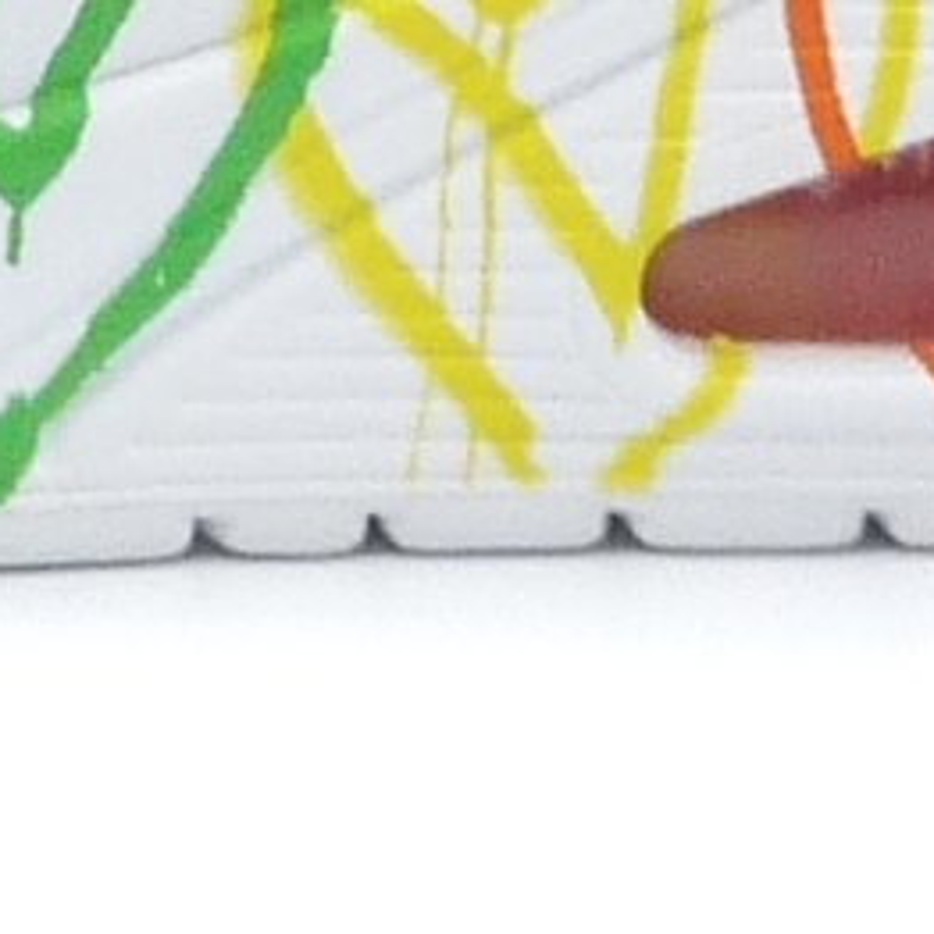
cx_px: -18
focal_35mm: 275
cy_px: -599
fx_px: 8395
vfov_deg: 6.3
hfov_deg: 6.3
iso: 100
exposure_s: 1/200
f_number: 5.6
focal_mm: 5.2
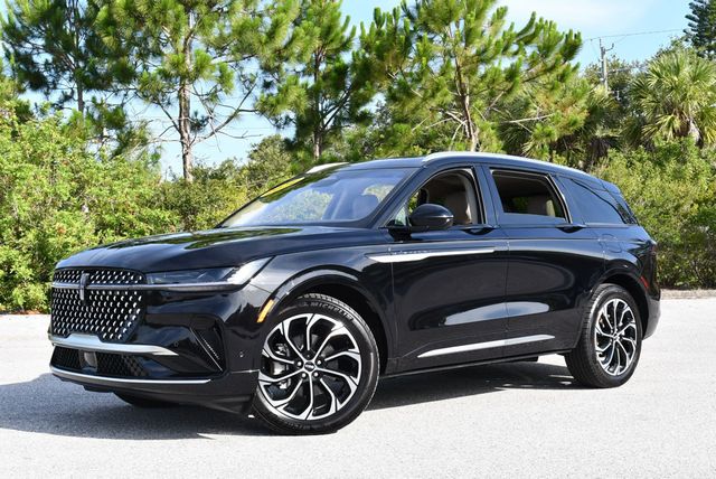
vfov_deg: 26.0
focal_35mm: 52
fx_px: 1035
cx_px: 358
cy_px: 240
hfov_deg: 38.2
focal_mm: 26
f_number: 7.1
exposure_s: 1/250
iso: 200
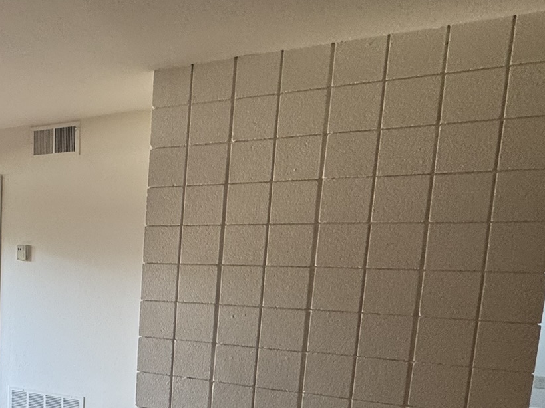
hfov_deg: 45.5
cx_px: 15
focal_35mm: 35
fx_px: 551
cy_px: 329
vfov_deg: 39.1
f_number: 2.2
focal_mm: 2.22
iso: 200
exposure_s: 1/60
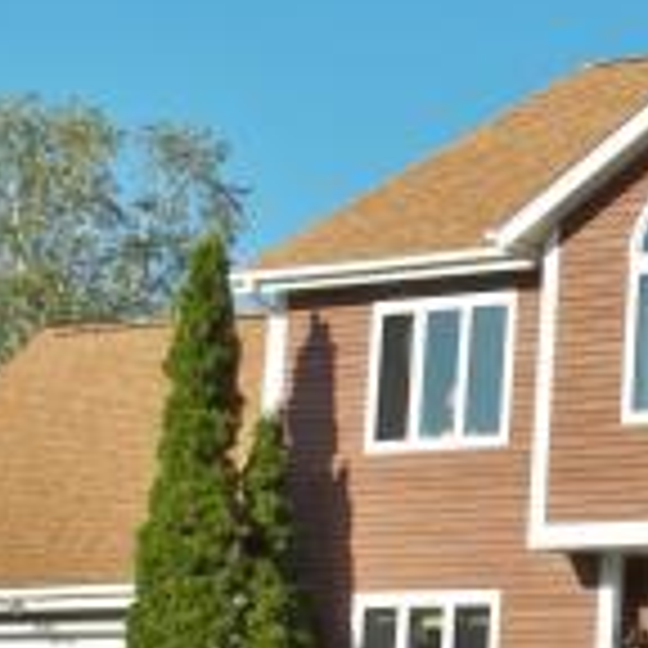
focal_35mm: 117
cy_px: 490
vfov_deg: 14.8
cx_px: 990
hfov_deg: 13.9
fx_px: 2478
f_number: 8
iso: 64
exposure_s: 1/125
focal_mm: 5.9
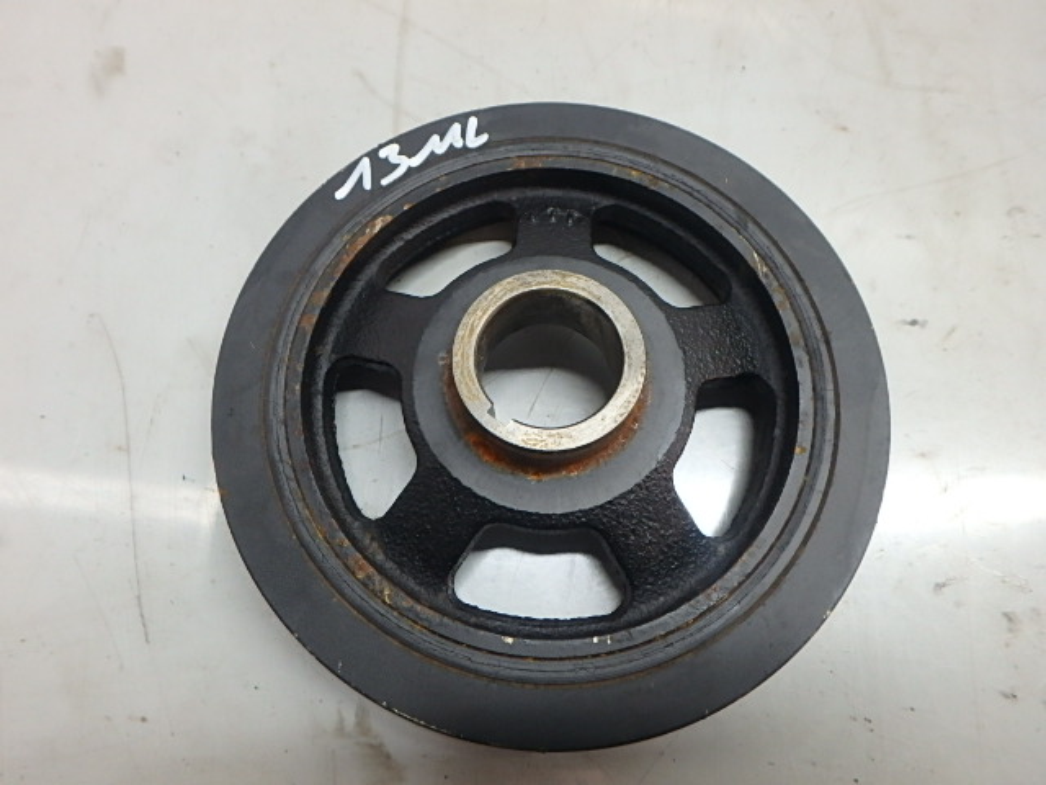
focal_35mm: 24
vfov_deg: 56.8
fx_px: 725
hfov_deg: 71.6
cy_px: 392
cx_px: 523
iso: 320
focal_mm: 4.2
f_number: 3.9
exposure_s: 1/30
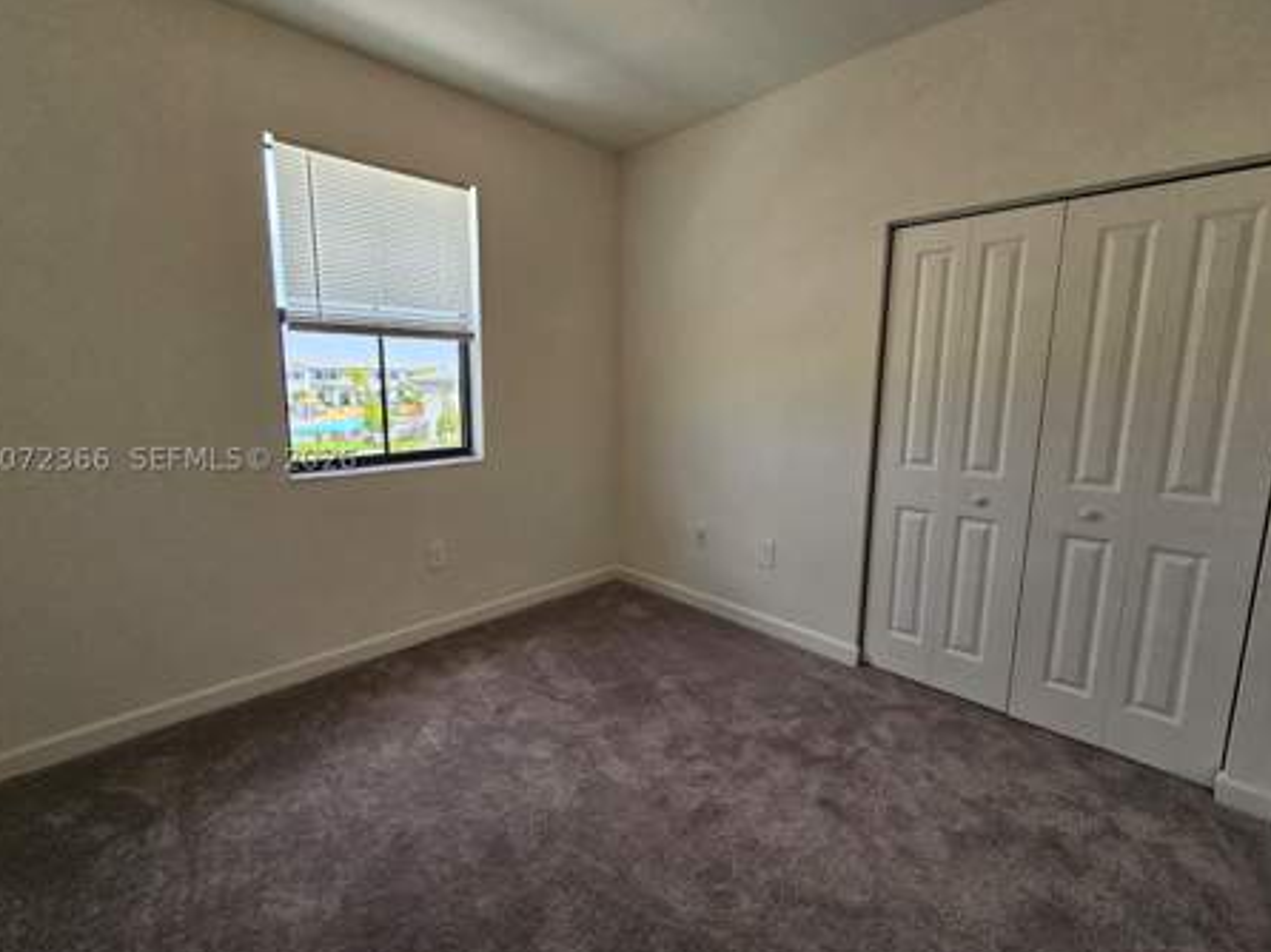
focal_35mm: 14
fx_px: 514
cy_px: 459
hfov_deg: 102.1
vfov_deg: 85.6
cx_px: 618
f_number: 2.2
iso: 80
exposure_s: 1/120
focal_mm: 2.2
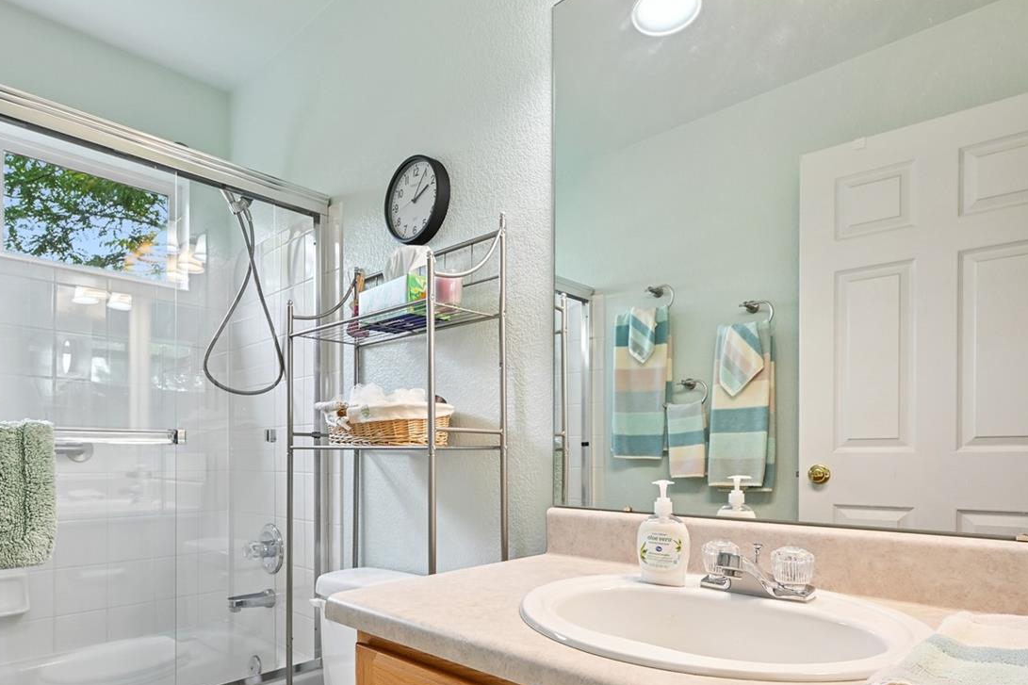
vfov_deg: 55.9
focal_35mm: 22
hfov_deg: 78.3
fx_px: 628
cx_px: 460
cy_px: 462
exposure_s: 1/15
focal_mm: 15
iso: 800
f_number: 11
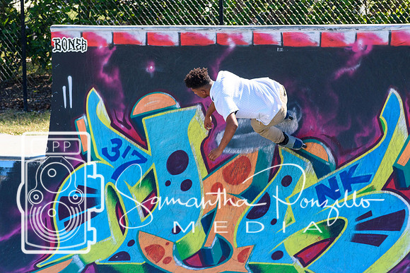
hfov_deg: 8.3
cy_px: 136
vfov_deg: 5.6
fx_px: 2819
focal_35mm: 248
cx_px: 205
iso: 360
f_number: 5.6
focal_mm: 165
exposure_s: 1/2000
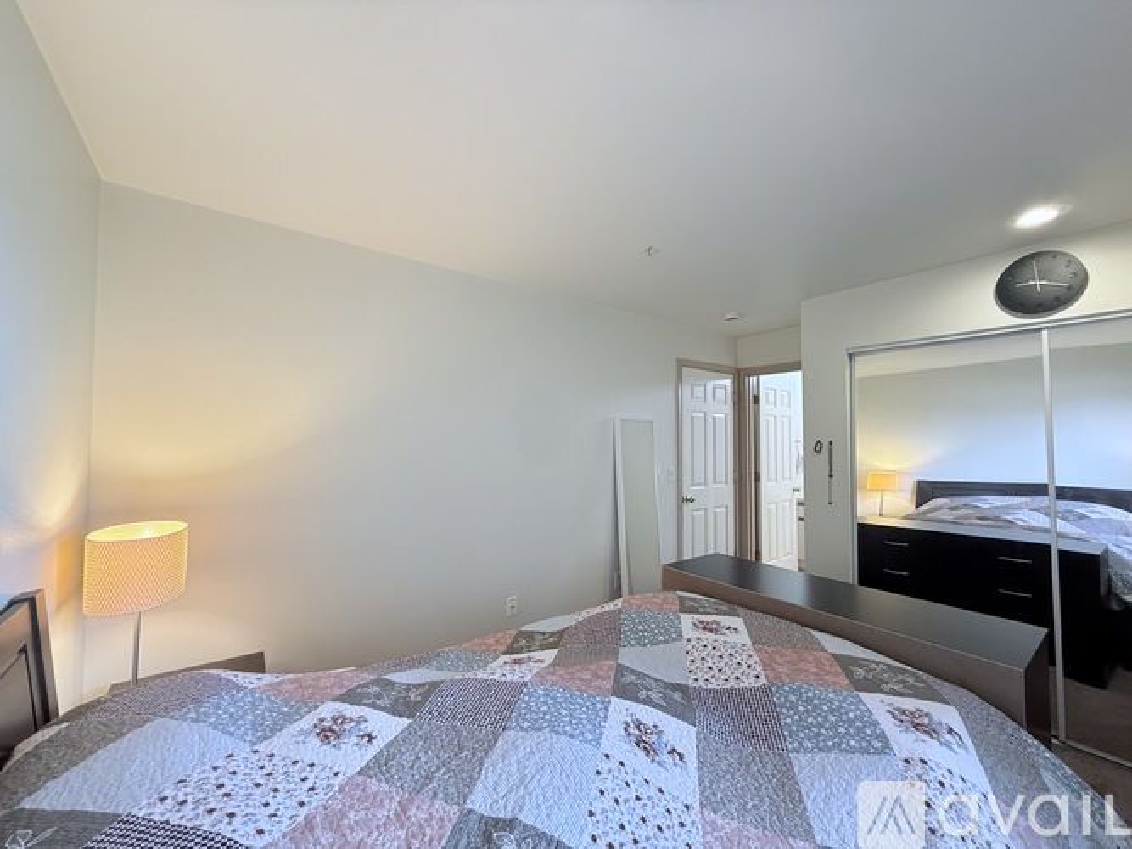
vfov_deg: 85.7
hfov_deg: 102.1
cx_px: 566
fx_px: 458
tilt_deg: +2.1
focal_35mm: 14
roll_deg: -0.4
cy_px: 424
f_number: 2.2
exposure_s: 1/60
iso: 200
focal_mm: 2.22
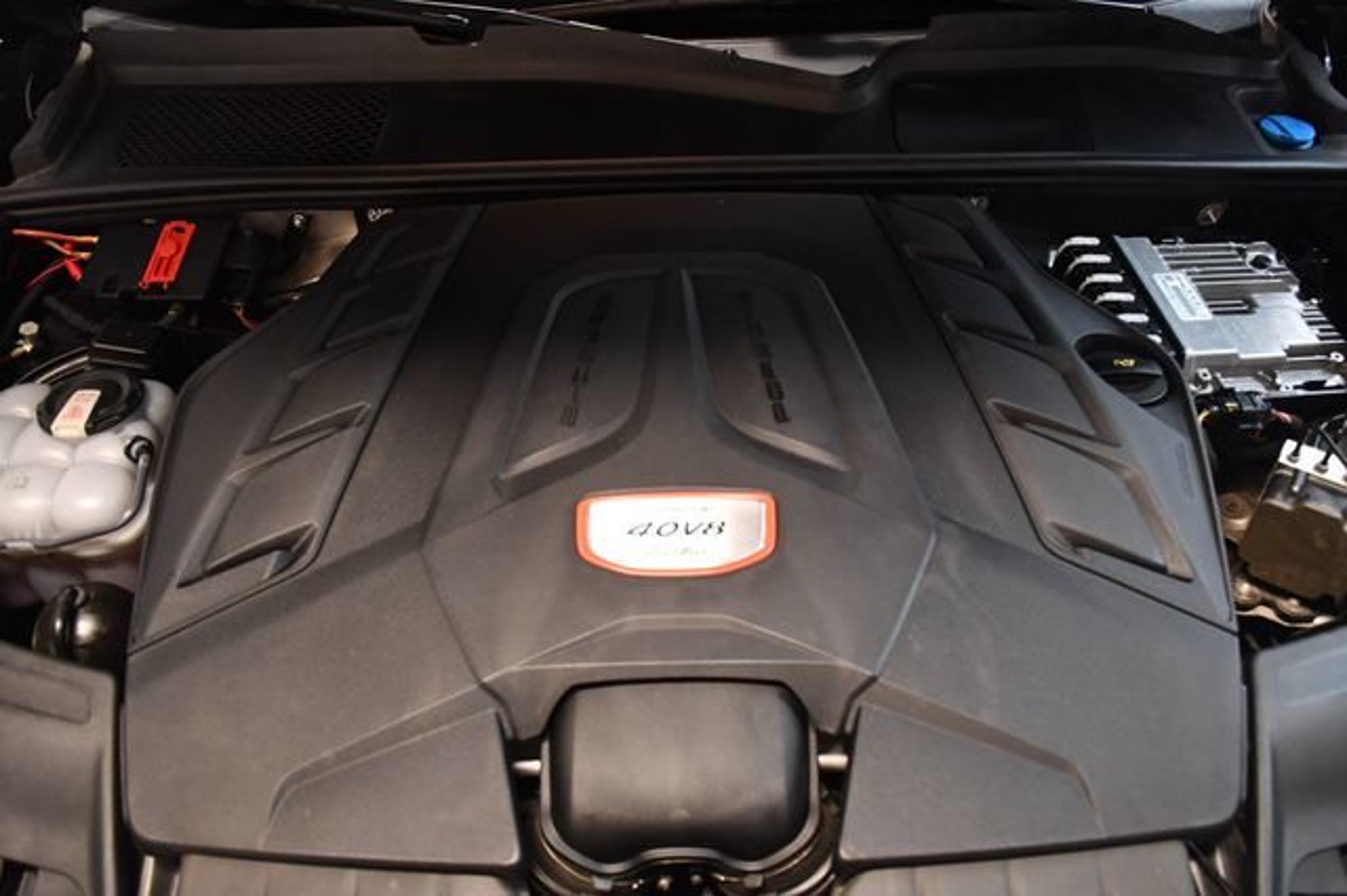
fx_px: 1010
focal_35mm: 27
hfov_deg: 67.4
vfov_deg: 47.9
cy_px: 448
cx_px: 674
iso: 3200
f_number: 3.5
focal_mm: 18
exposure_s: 1/60
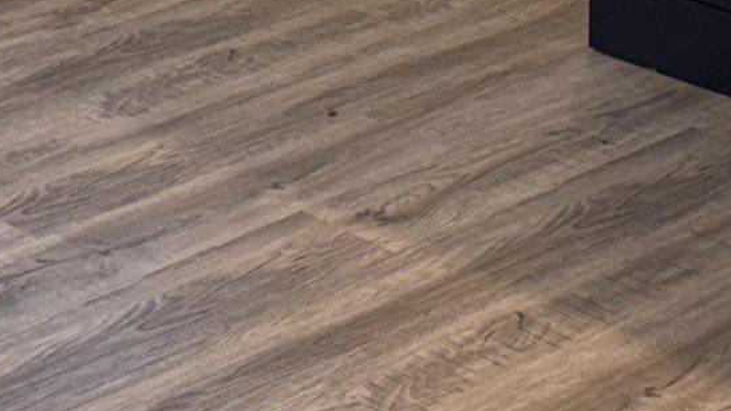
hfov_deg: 14.6
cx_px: 313
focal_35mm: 147
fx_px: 2849
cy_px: -588
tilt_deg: -8.7
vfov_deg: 7.7
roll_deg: -1.2
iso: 64
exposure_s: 1/120
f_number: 1.78
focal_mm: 6.76
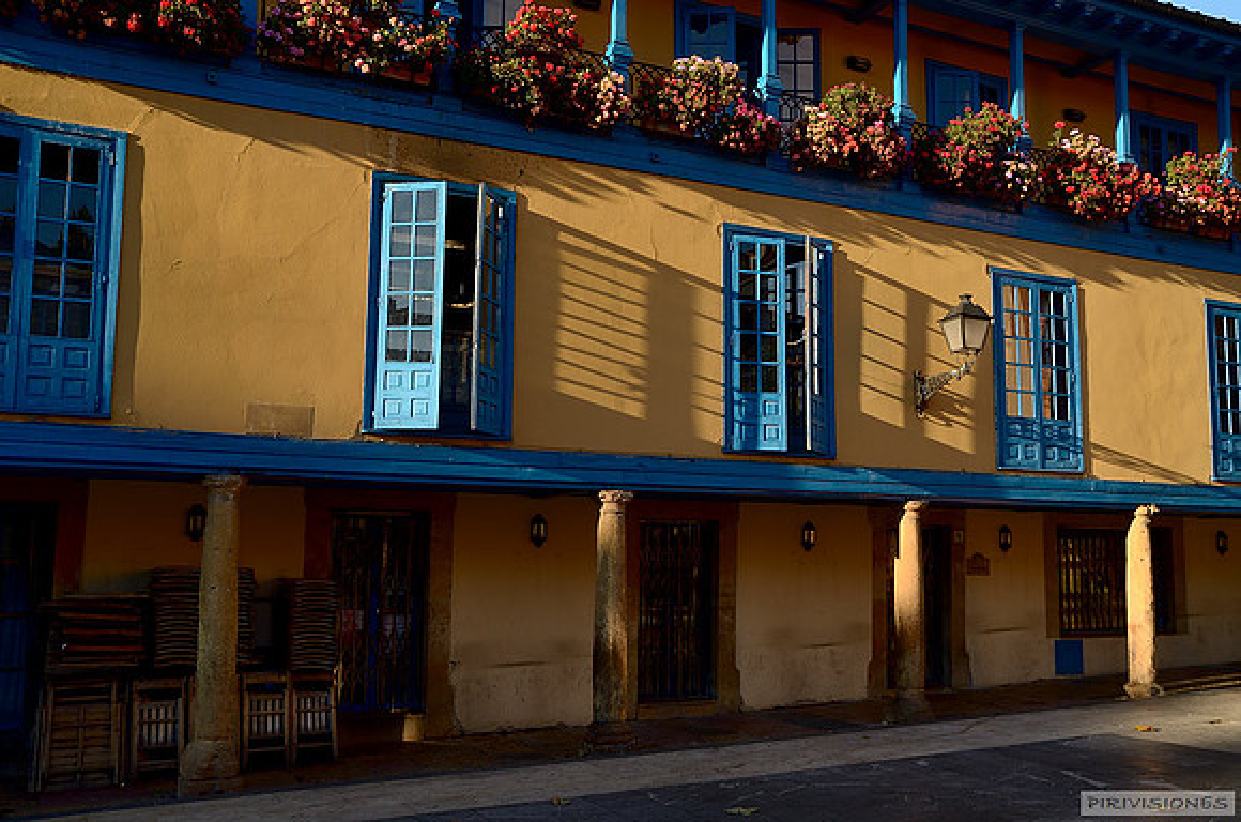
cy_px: 411
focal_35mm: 33
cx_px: 620
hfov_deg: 57.3
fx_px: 1135
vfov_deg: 39.8
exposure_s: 1/100
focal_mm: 22
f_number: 7.1
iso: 100
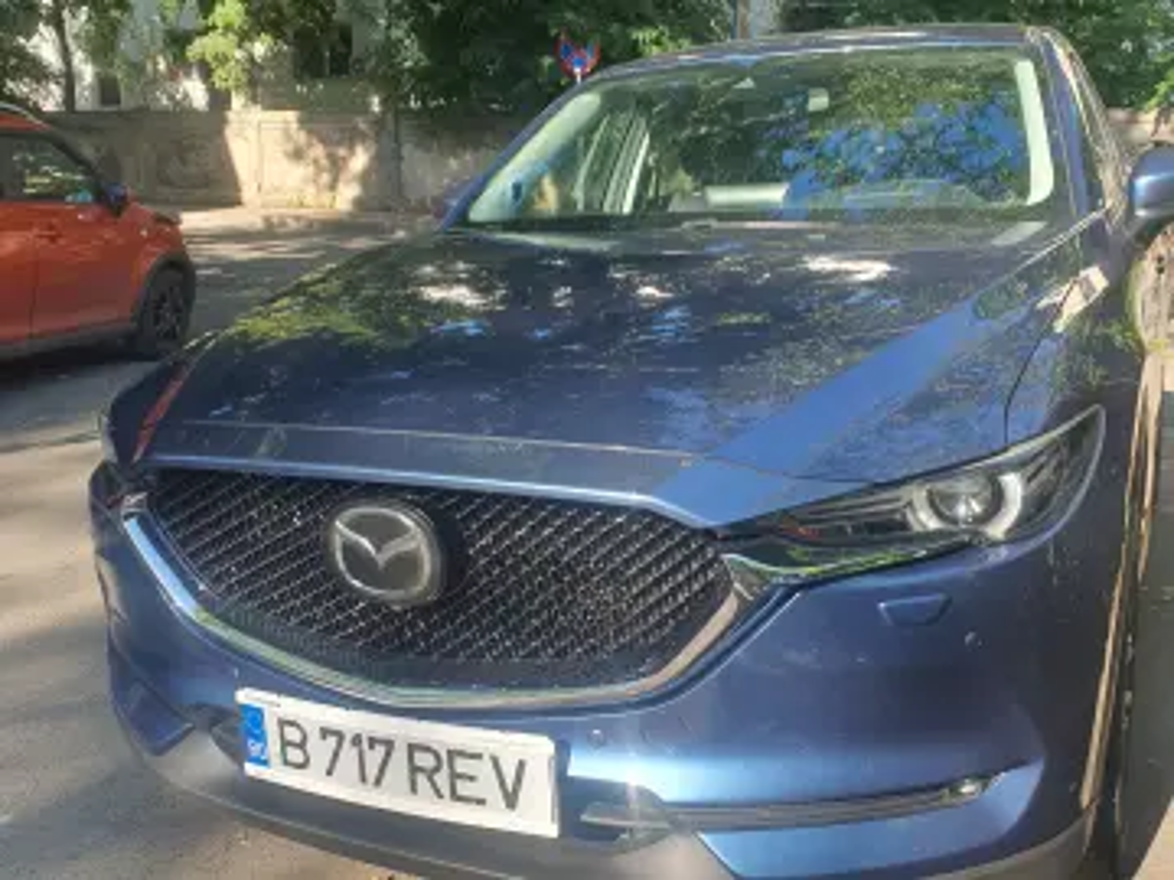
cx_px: 587
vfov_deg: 53.1
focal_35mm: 26
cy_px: 440
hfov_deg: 67.3
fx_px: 882
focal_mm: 4.3
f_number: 2.4
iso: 50
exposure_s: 1/247
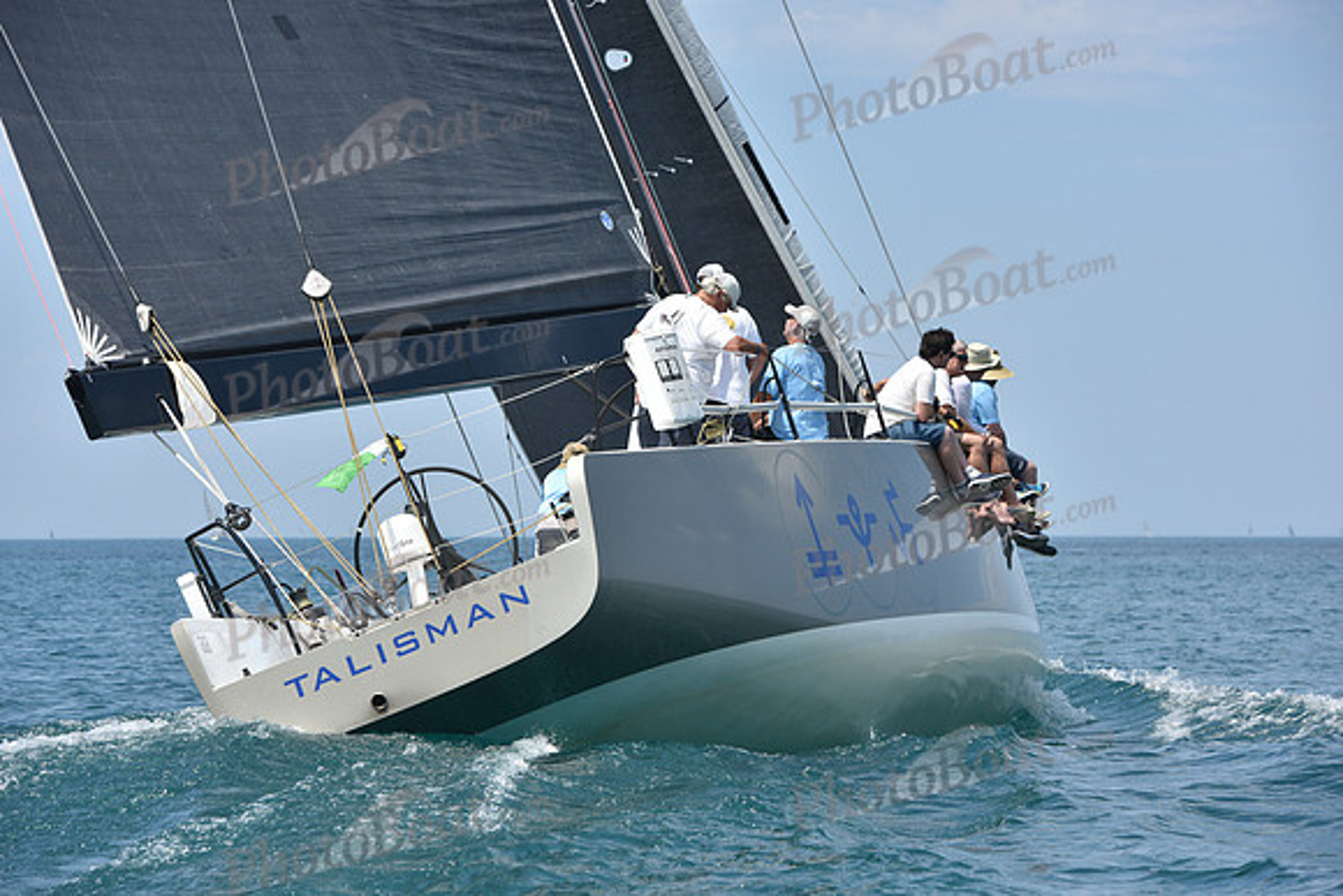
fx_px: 5410
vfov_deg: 9.5
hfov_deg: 14.2
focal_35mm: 145
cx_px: 672
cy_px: 448
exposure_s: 1/1250
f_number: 7.1
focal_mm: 145
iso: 250
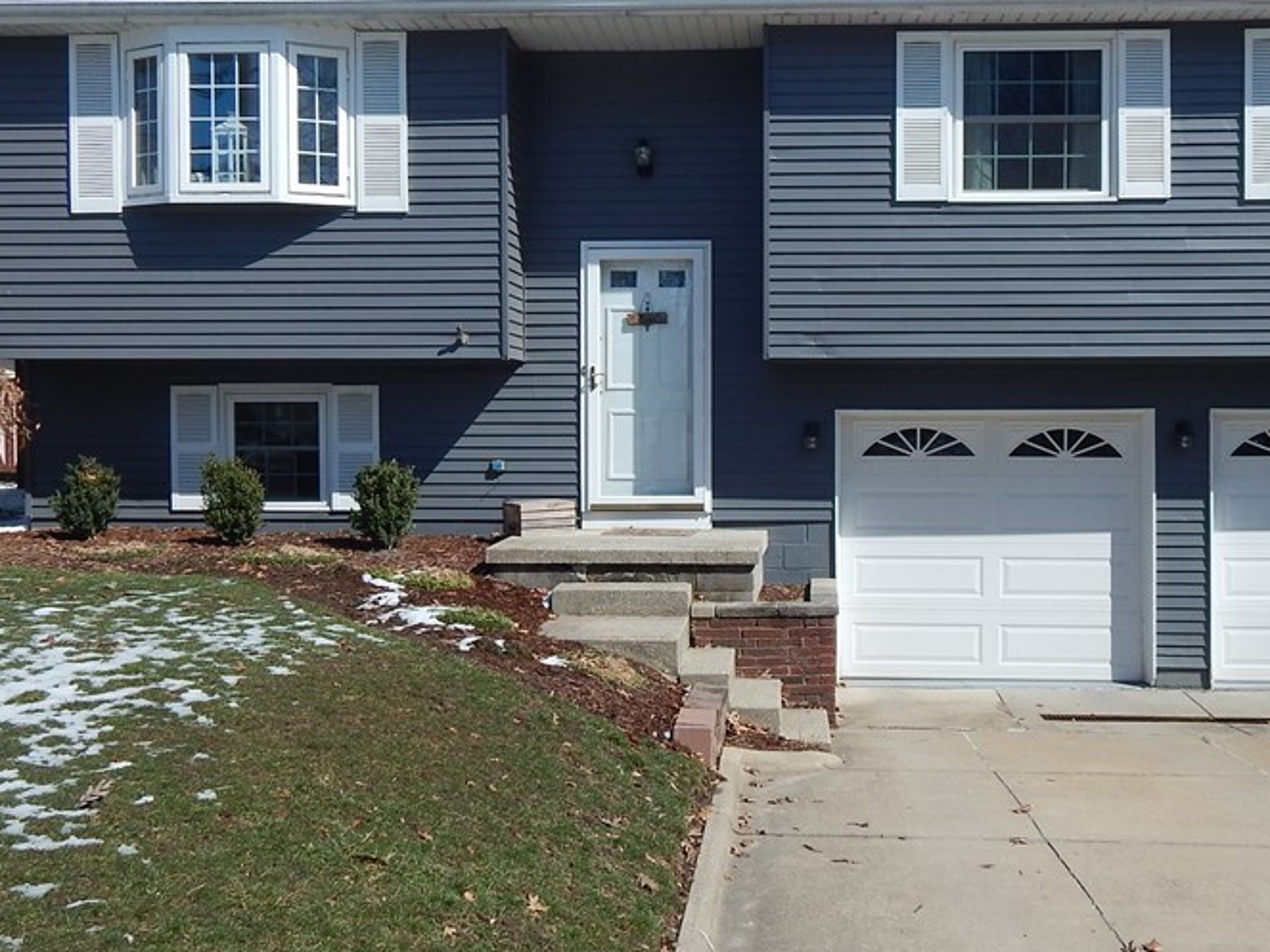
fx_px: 1247
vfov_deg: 41.8
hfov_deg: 53.7
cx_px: 745
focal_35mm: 34
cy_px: 450
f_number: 6
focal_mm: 4
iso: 125
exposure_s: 1/500
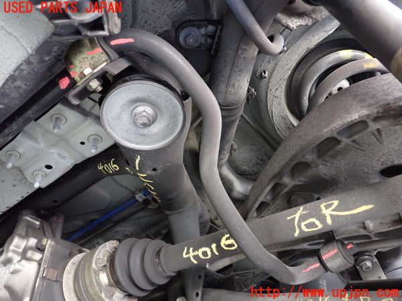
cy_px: 150
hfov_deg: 60.0
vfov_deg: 46.8
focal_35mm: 30
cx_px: 201
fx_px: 348
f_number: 2.3
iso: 1000
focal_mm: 5.4
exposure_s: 1/30
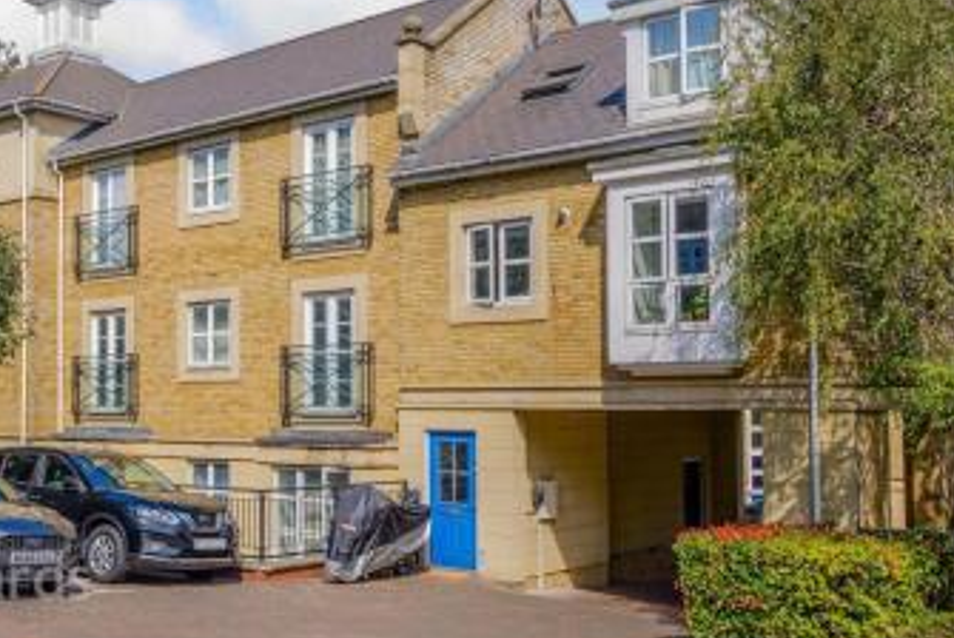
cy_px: 269
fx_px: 902
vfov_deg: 38.9
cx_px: 300
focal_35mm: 34
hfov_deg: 54.4
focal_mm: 24
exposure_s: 1/320
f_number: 8
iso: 100
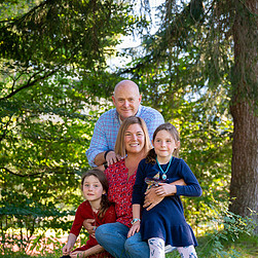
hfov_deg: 15.8
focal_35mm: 110
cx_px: 192
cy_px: 191
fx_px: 928
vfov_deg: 15.8
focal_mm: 56
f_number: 2.8
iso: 200
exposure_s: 1/100
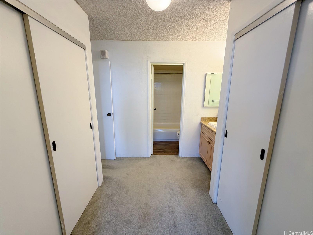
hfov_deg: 102.1
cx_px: 156
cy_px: 118
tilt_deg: -10.6
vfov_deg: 85.7
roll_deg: +0.2
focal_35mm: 14
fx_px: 127
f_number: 2.2
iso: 160
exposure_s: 1/120
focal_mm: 2.22
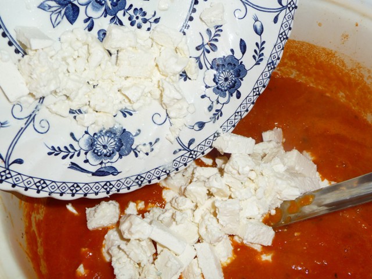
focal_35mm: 40
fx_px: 430
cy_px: 140
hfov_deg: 46.8
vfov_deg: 36.0
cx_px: 186
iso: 100
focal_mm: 6.7
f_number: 3.9
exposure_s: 1/30
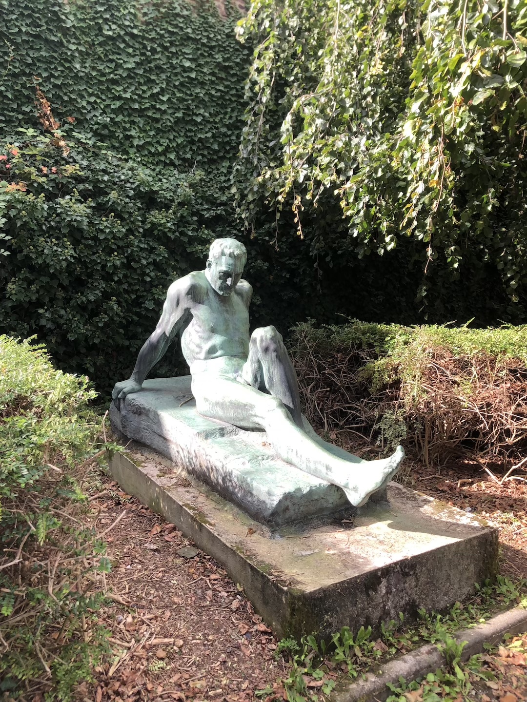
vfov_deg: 63.4
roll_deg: +2.6
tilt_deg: -4.0
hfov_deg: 49.7
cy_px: 351
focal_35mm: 28
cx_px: 264
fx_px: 568
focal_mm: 3.99
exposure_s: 1/292
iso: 20
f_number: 1.8
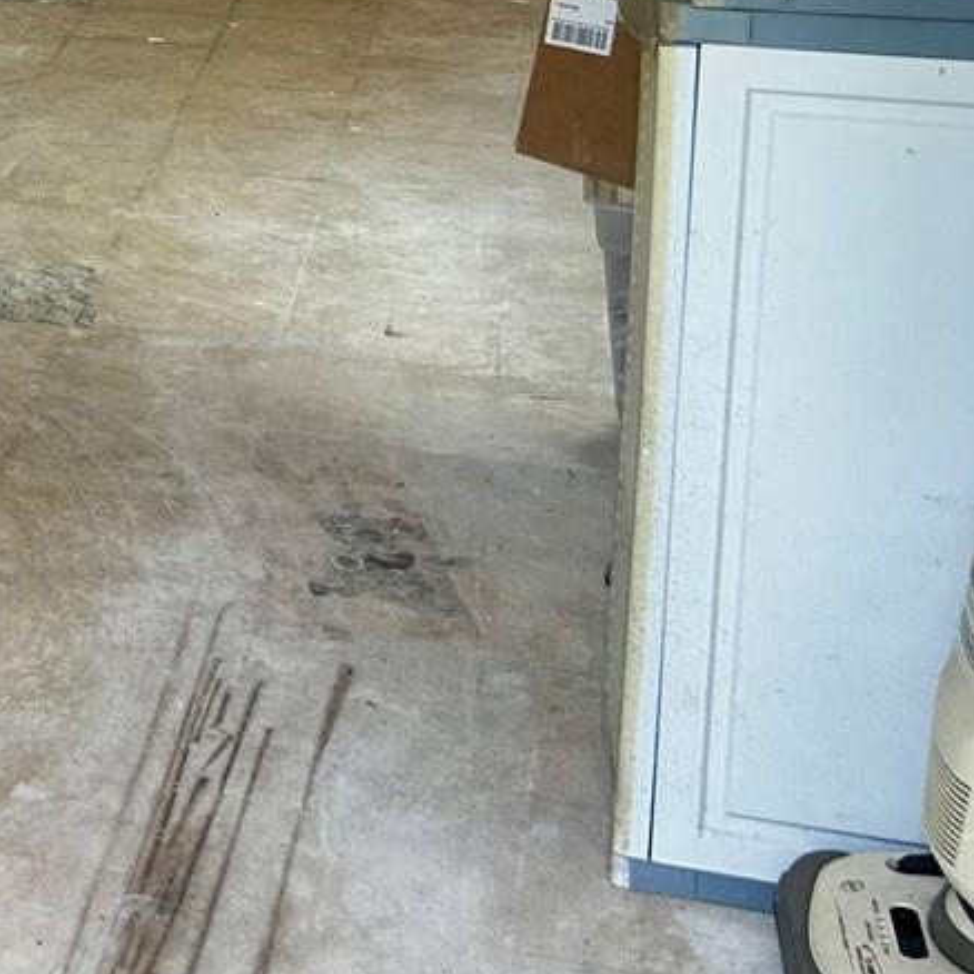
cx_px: -609
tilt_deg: -11.7
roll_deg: +2.0
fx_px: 2674
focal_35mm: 84
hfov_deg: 17.8
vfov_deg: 19.8
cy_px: -87
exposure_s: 1/120
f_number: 1.5
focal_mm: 5.7
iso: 100
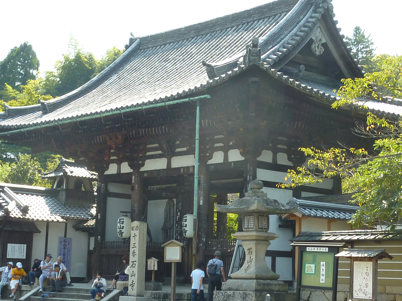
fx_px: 883
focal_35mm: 76
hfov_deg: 25.7
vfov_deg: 19.4
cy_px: 150
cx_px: 201
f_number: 4
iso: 80
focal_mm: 6.9
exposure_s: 1/160
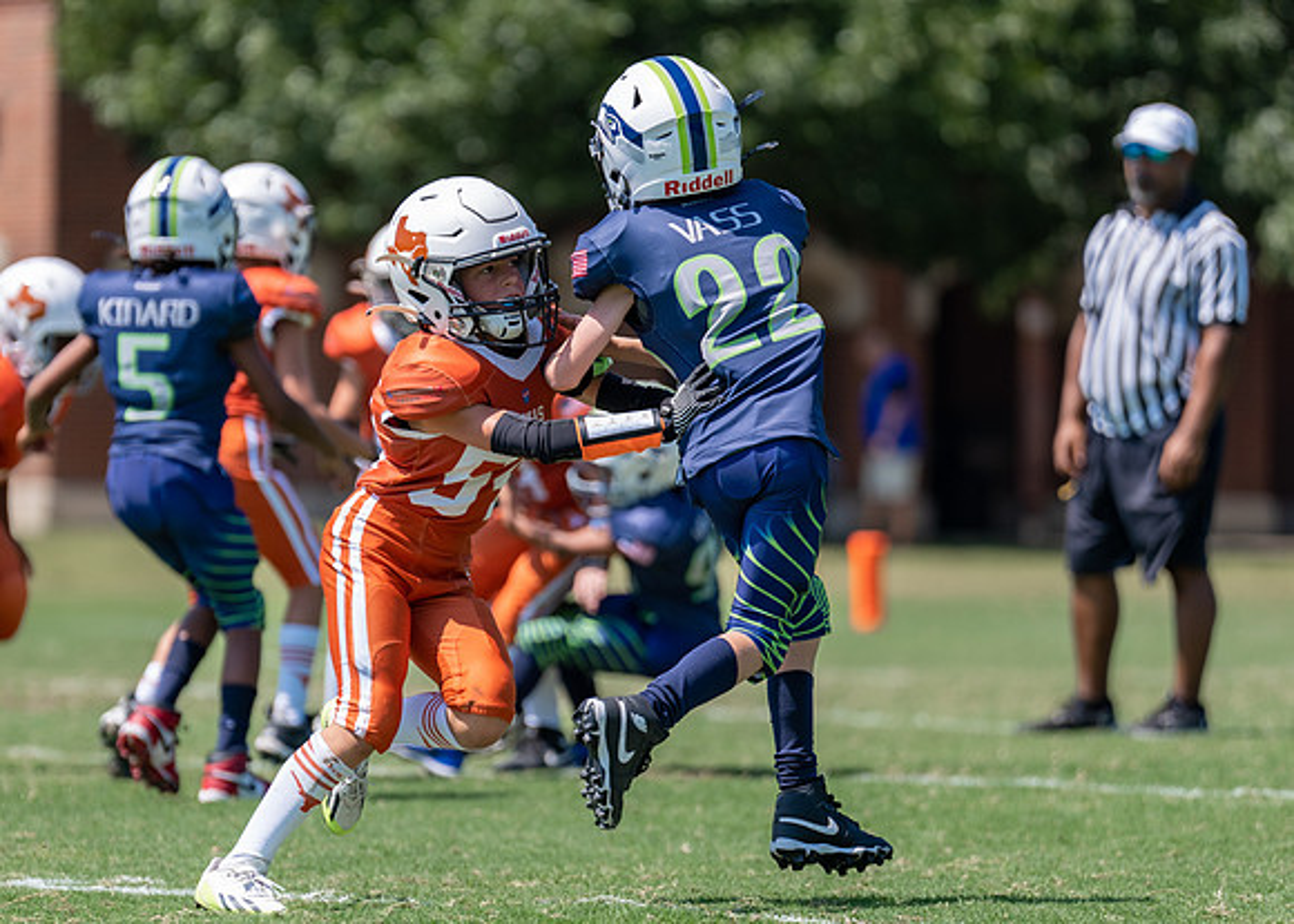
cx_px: 544
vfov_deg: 4.5
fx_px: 11818
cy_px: 595
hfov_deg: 6.3
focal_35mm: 322
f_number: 3.2
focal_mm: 200
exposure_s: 1/1250
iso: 100
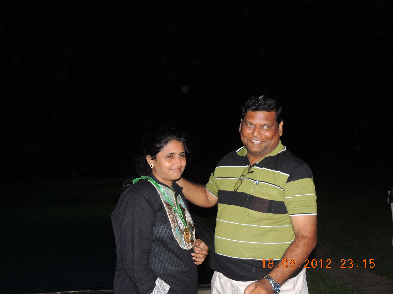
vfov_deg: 36.0
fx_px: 454
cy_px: 147
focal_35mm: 40
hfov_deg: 46.8
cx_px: 196
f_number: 3.3
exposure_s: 1/30
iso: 200
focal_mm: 7.1
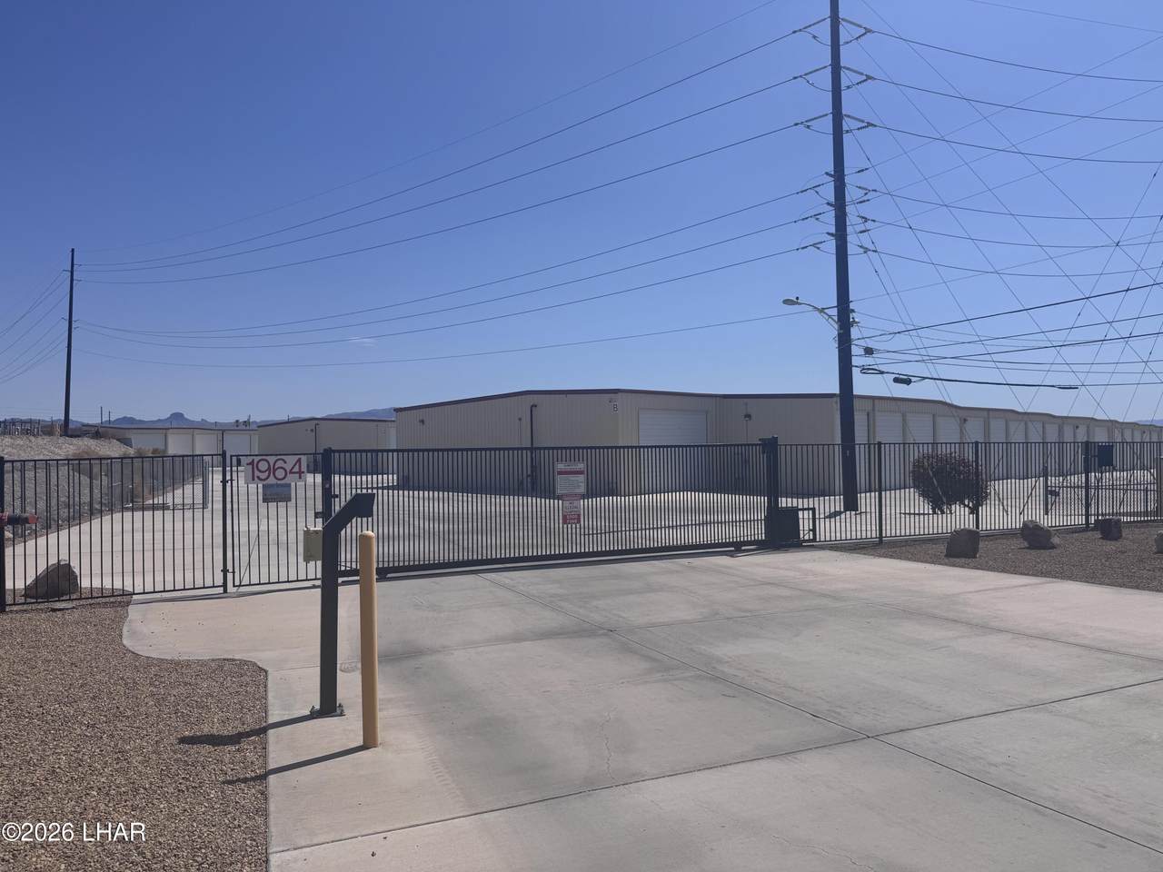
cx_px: 582
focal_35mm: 24
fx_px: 806
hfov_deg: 71.6
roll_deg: +0.9
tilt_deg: +1.0
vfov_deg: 56.8
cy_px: 436
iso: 80
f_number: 1.78
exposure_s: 1/12346
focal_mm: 6.76
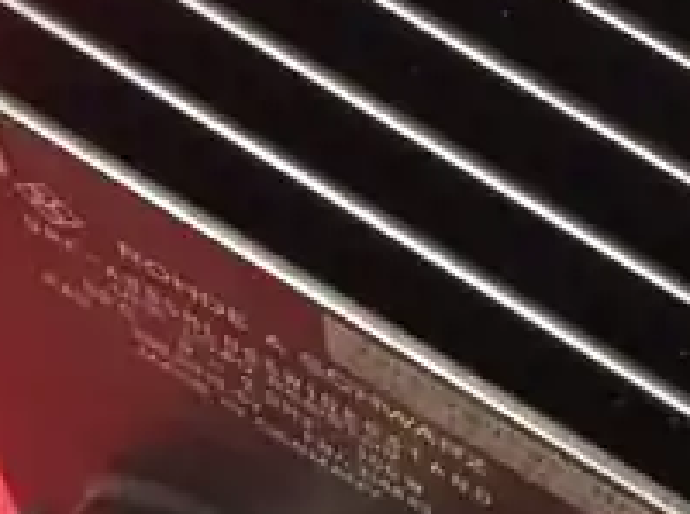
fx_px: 3480
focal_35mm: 175
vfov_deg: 8.4
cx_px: 445
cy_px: 448
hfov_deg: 11.3
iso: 320
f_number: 2.4
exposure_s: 1/17
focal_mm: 4.28
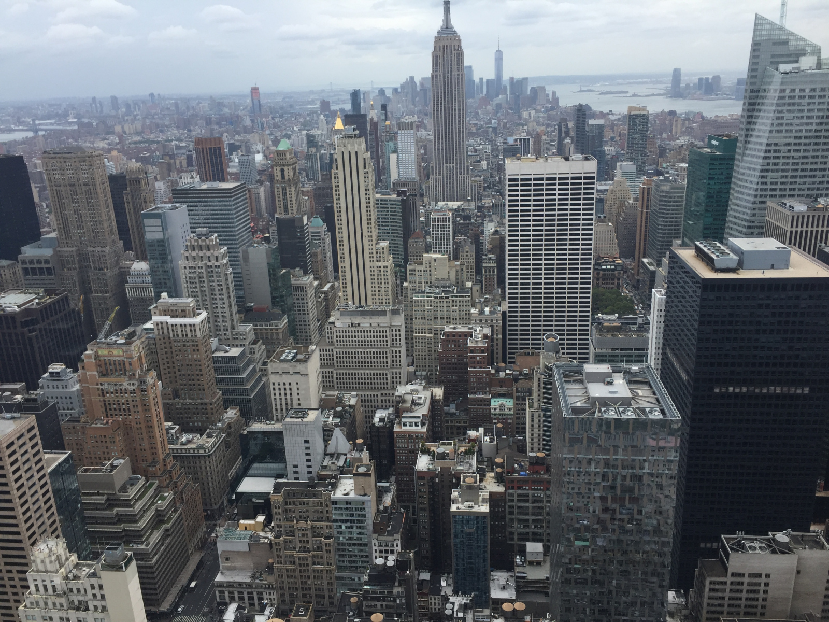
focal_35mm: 29
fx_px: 695
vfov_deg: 48.2
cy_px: 311
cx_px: 414
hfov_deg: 61.7
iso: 32
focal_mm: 4.15
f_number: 2.2
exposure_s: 1/1130
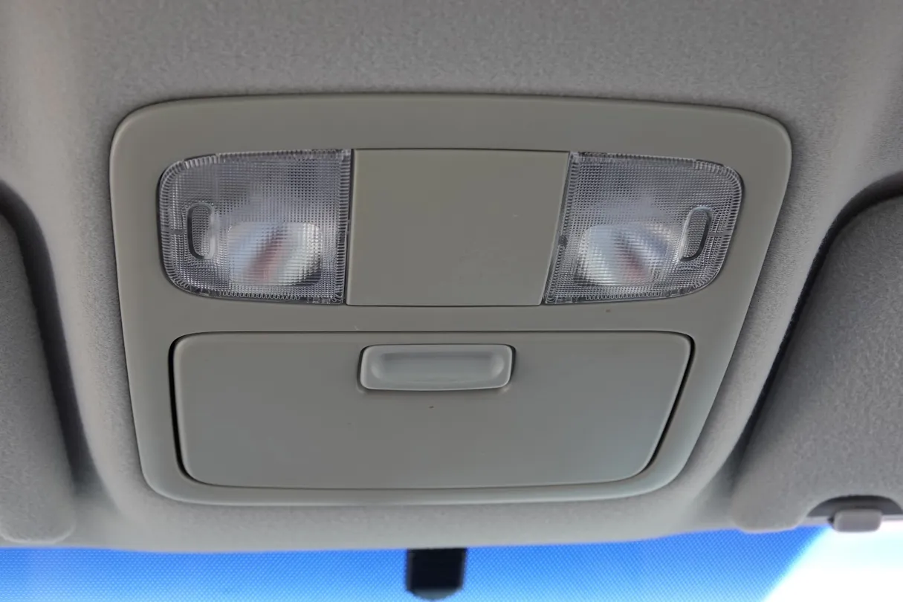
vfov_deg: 23.4
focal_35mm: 58
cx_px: 452
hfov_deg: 34.5
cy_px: 301
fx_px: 1455
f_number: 3.5
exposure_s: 1/60
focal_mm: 21.32
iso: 320
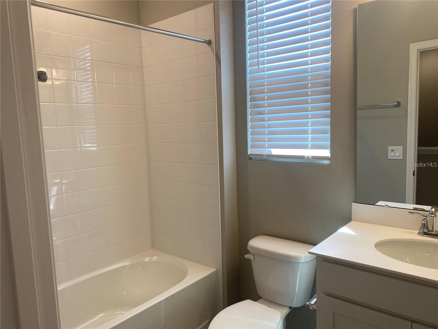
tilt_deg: -6.4
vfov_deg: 53.1
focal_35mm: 26
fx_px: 329
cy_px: 164
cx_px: 219
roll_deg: +1.7
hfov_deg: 67.3
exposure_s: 1/120
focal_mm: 4.25
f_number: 1.8
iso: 50
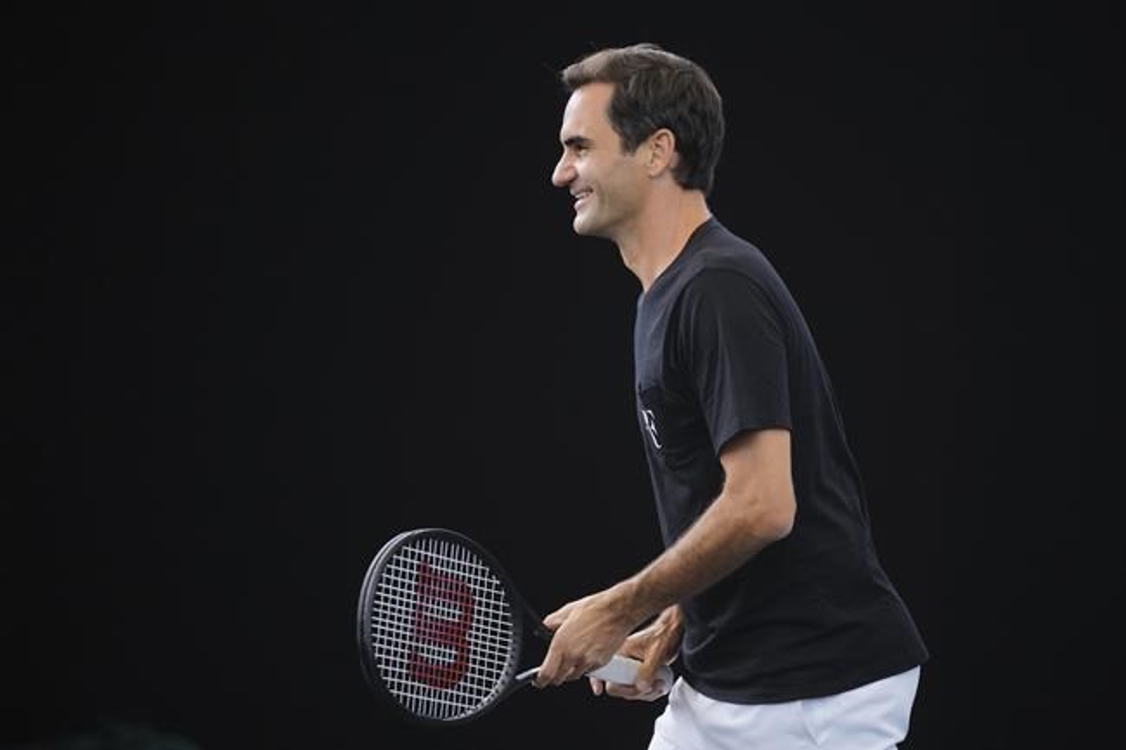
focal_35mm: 200
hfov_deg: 10.3
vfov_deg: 6.9
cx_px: 563
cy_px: 375
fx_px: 6254
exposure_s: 1/1600
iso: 1600
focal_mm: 200
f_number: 2.8
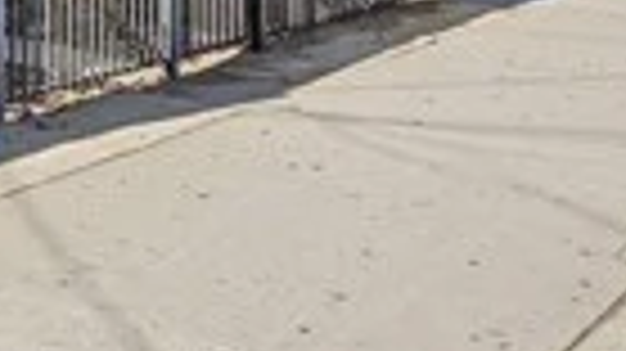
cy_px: -243
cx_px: -509
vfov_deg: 14.2
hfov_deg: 19.9
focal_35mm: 77
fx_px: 1277
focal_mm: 16
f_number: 8
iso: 400
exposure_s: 1/500
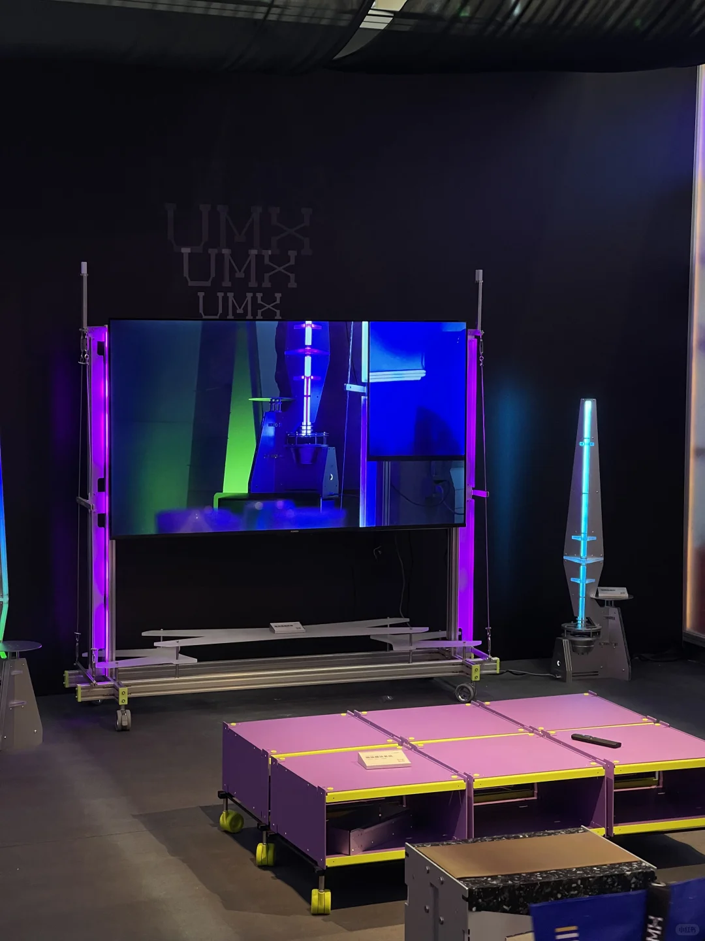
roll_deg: -0.4
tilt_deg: -4.1
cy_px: 470
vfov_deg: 30.3
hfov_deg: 22.9
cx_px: 352
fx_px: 1738
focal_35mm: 64
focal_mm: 7.5
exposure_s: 1/50
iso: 100
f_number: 2.2
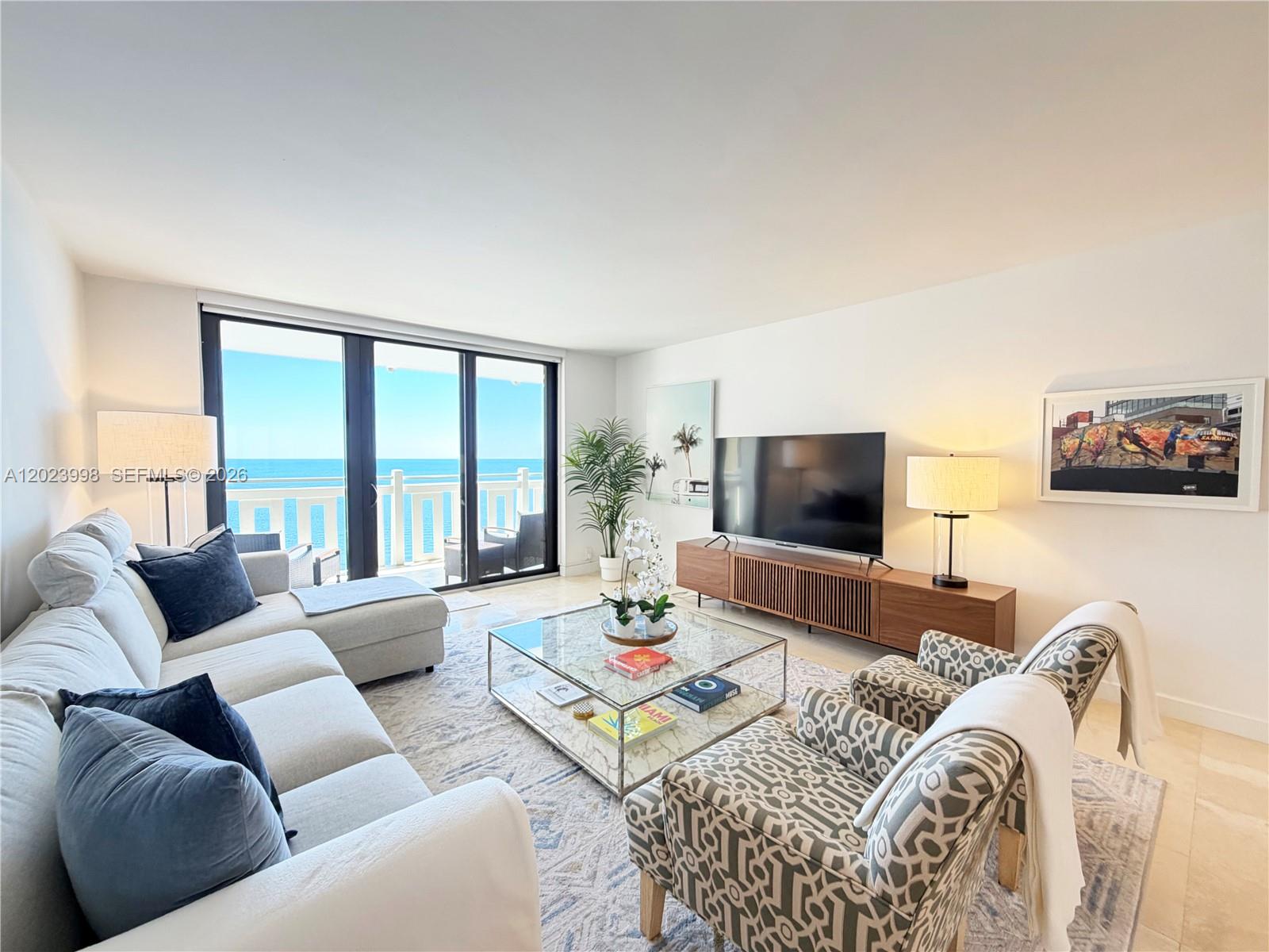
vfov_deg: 85.7
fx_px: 513
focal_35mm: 14
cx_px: 634
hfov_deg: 102.1
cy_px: 476
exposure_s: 1/60
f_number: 2.2
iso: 200
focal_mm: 2.22
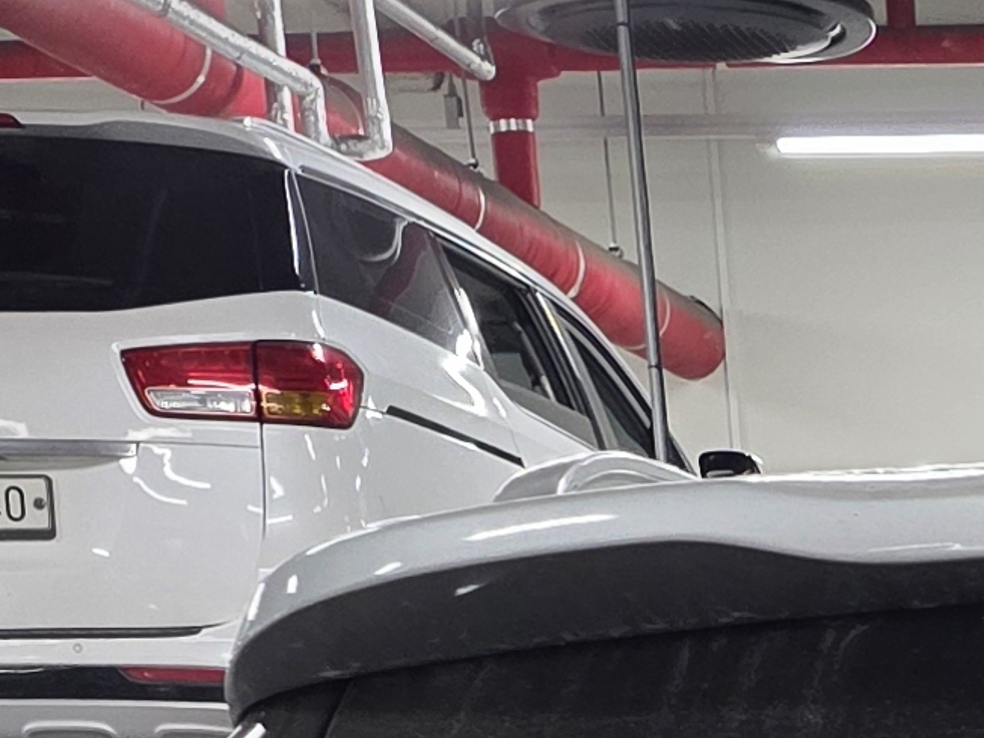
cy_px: 1986
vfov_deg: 9.1
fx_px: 4008
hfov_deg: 12.8
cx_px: 1733
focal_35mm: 141
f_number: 1.7
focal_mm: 6.25
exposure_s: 1/120
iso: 200
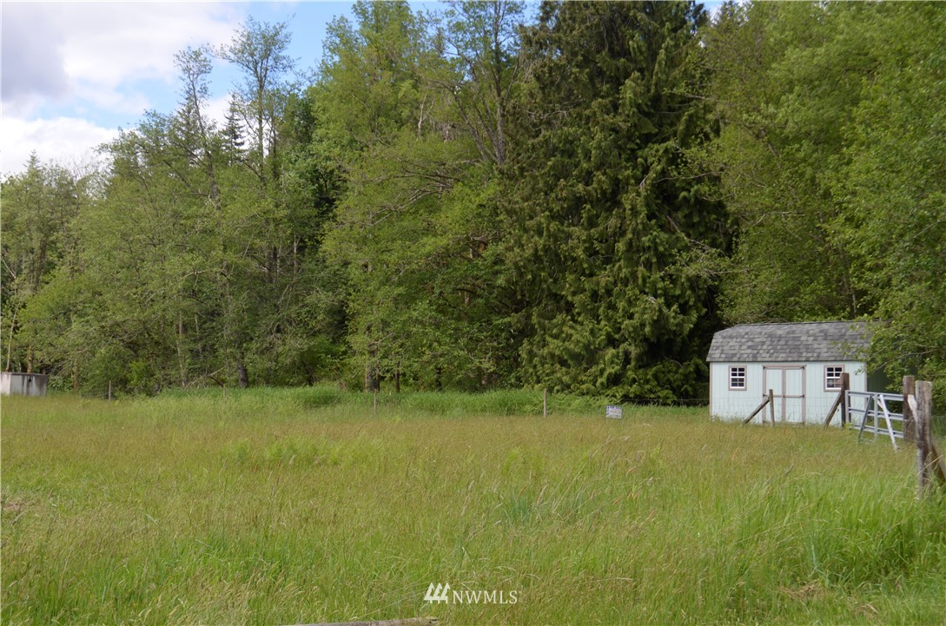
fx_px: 1259
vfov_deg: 27.9
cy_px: 313
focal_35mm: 48
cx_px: 473
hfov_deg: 41.2
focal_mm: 32
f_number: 8
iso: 200
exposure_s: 1/250
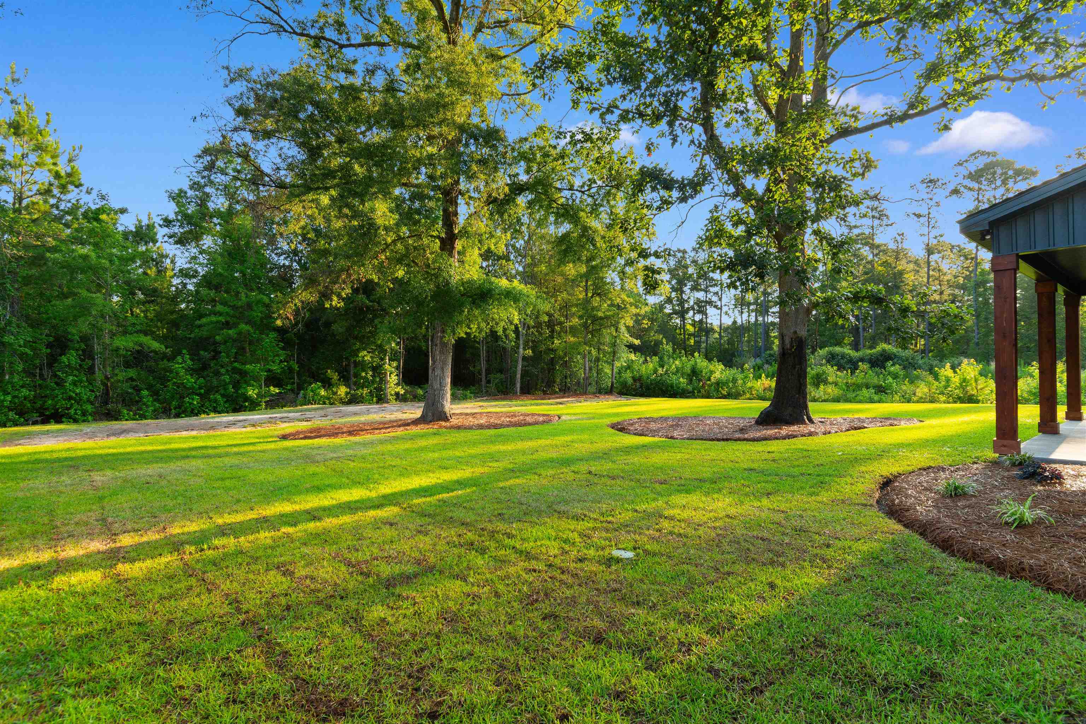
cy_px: 362
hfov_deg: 90.0
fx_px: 543
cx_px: 543
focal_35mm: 18
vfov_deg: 67.4
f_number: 5
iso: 100
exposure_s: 1/100
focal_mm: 12
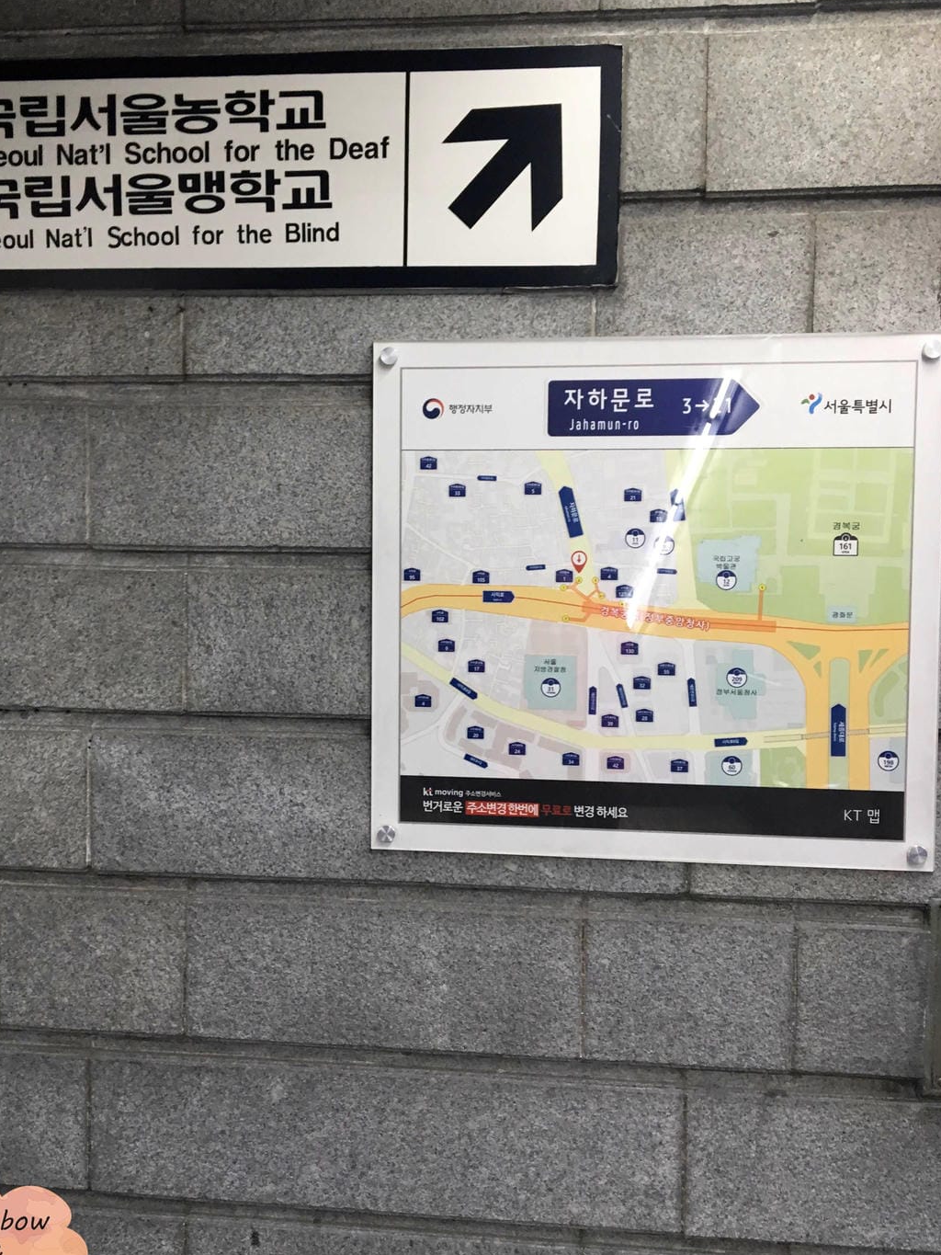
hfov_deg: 41.7
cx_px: 402
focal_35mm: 34
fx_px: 1232
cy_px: 612
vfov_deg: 53.9
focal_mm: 4.15
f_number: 2.2
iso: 40
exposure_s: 1/30
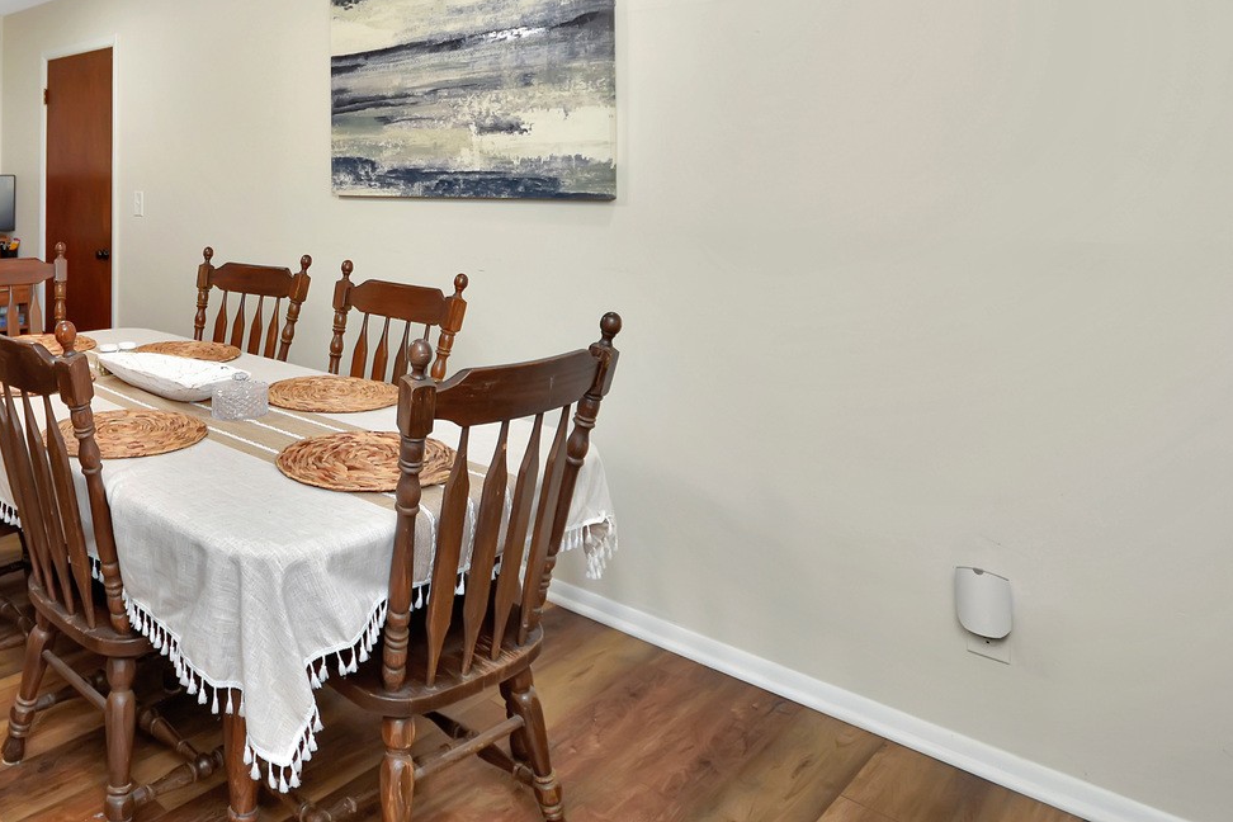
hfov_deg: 66.9
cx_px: 304
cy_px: 228
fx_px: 856
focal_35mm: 25
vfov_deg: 49.7
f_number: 4
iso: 200
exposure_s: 1/60
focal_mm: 10
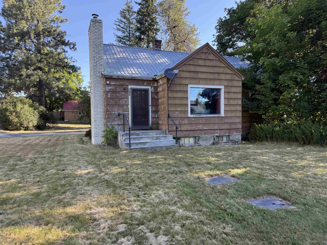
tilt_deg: -2.2
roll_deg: +0.5
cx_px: 164
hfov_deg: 71.6
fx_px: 227
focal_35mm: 24
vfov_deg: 56.8
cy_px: 122
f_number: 1.78
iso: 100
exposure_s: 1/464
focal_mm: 6.76
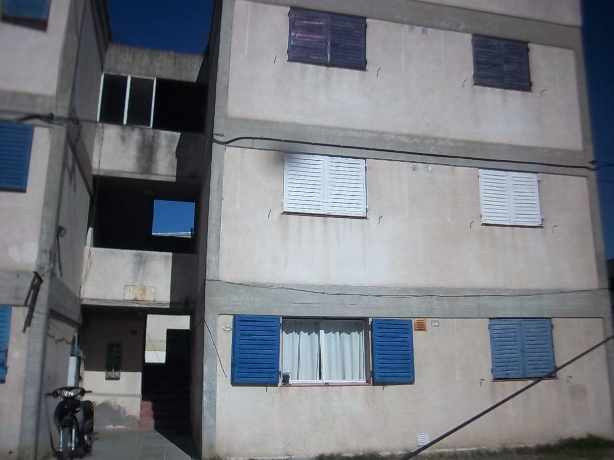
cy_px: 235
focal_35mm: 36
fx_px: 639
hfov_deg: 51.4
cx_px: 311
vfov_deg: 39.7
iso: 64
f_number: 8.6
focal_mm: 6.2
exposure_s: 1/500
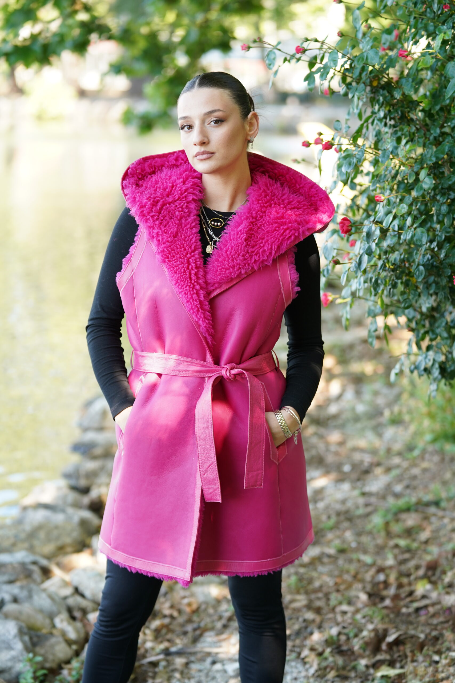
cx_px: 228
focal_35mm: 79
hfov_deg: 17.3
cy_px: 342
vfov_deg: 25.7
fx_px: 1497
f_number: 2.8
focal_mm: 79
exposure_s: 1/320
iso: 400
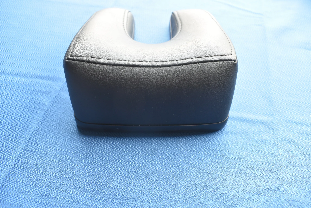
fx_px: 259
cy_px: 104
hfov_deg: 61.9
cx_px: 156
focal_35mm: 30
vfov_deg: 43.7
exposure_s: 1/60
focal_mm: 20
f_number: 7.1
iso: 400
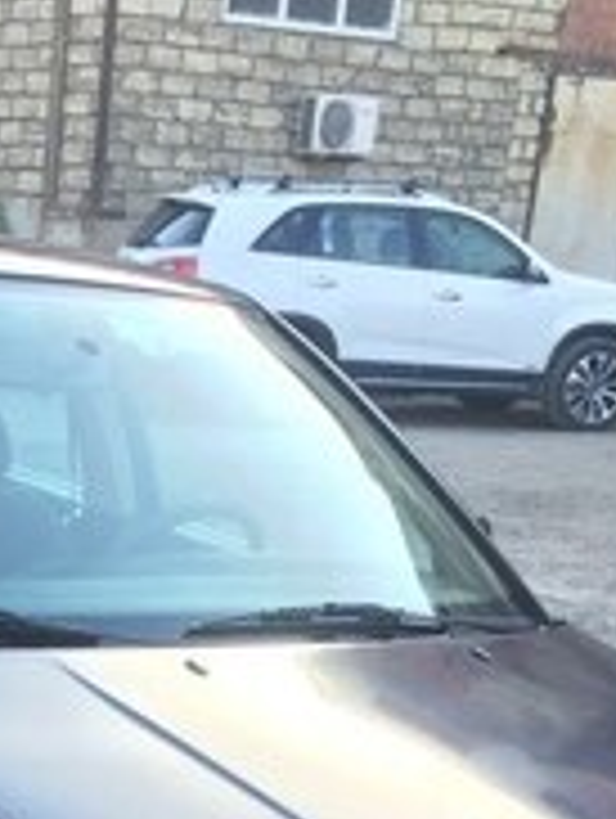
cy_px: 1004
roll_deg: -2.2
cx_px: -67
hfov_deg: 18.0
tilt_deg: -23.8
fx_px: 1870
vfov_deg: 22.6
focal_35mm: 79
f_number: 2.2
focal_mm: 4.15
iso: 32
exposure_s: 1/152
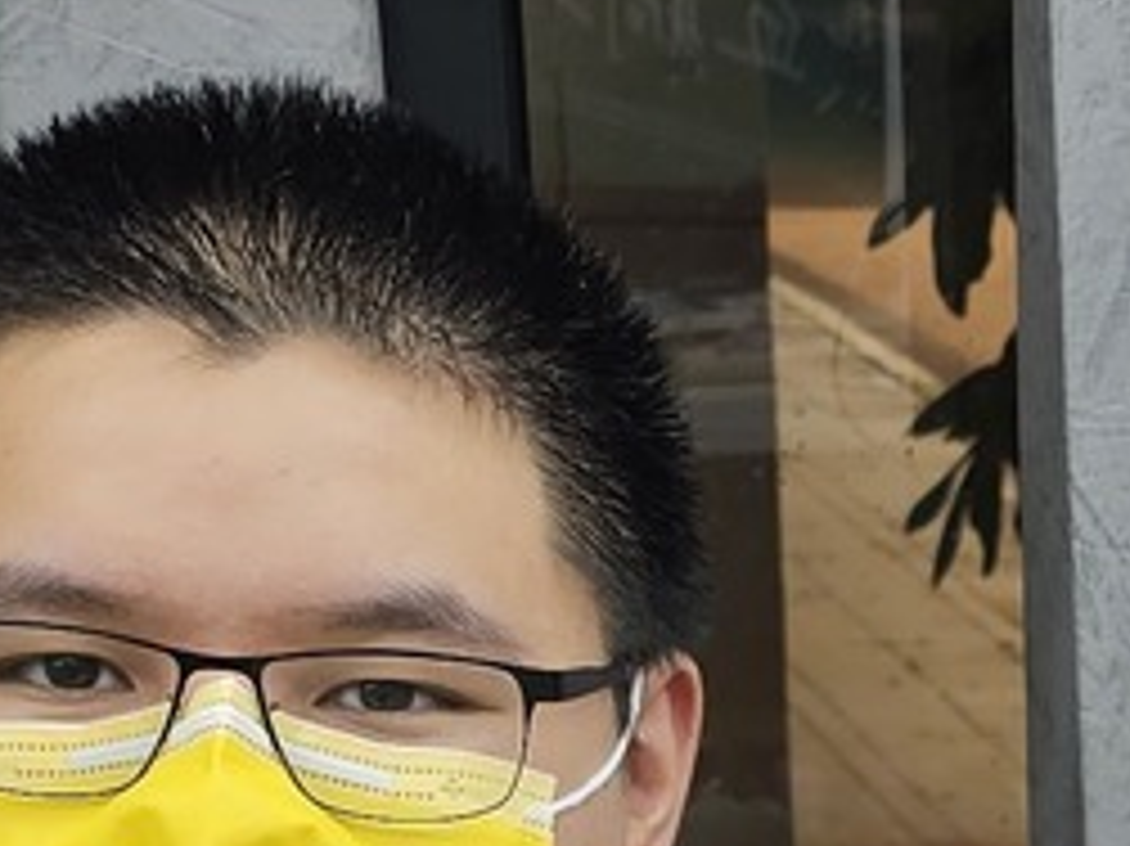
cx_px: 1891
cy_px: 1854
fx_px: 5743
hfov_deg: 10.7
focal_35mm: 176
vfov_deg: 7.9
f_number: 1.7
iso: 50
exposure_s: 1/120
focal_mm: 6.3
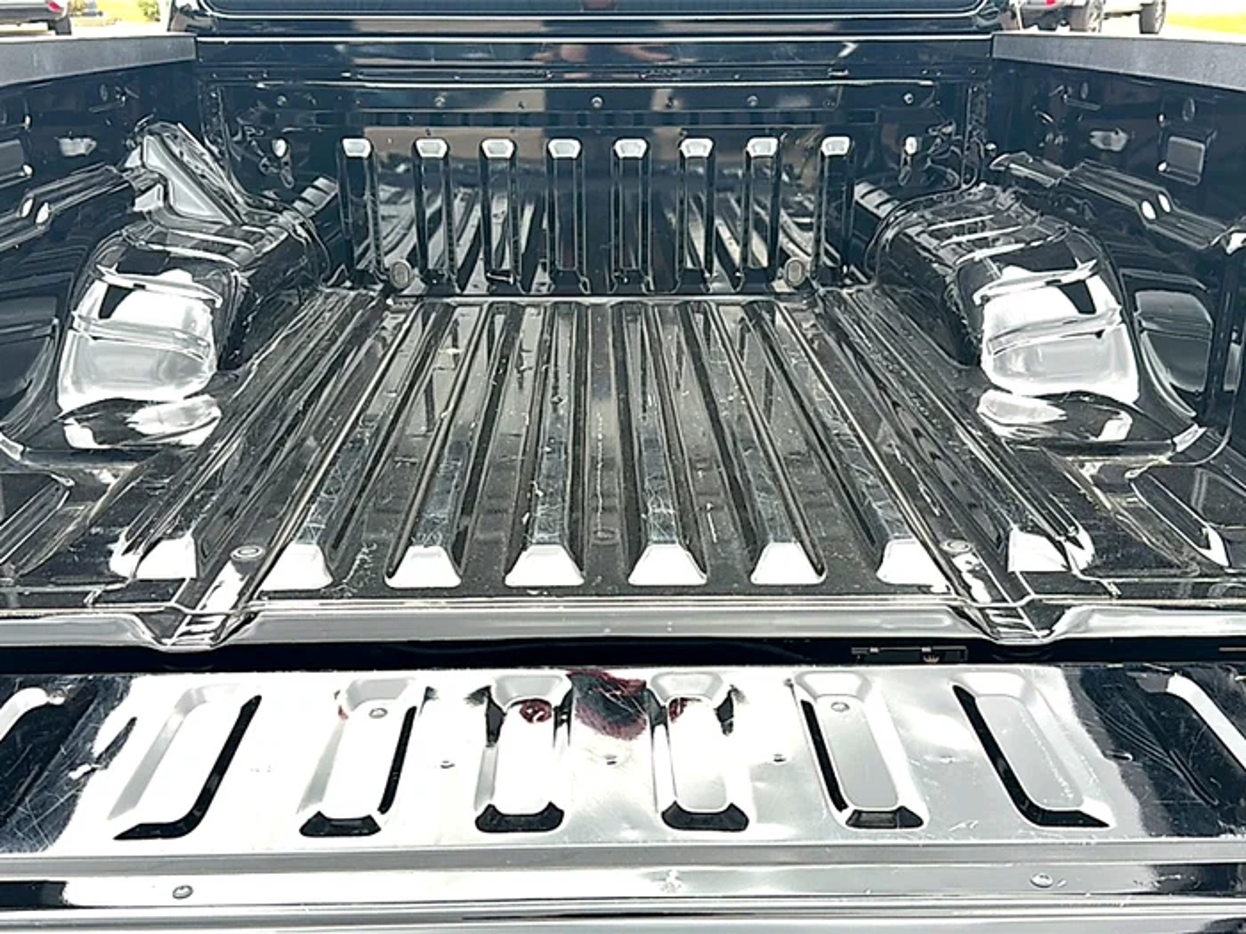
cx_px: 623
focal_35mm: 30
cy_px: 467
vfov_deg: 46.8
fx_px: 1080
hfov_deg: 60.0
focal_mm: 6.86
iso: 80
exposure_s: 1/355
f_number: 1.78
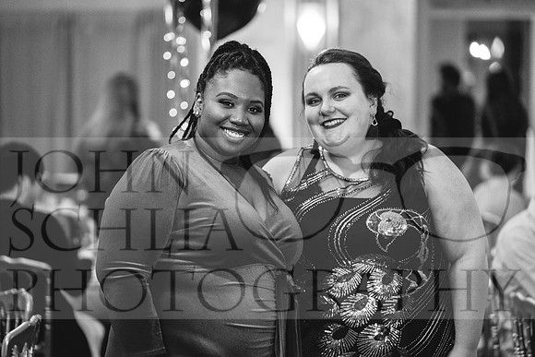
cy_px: 178
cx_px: 268
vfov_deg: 12.1
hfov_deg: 18.1
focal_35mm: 113
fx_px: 1680
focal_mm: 113
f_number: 2.8
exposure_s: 1/30
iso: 6400
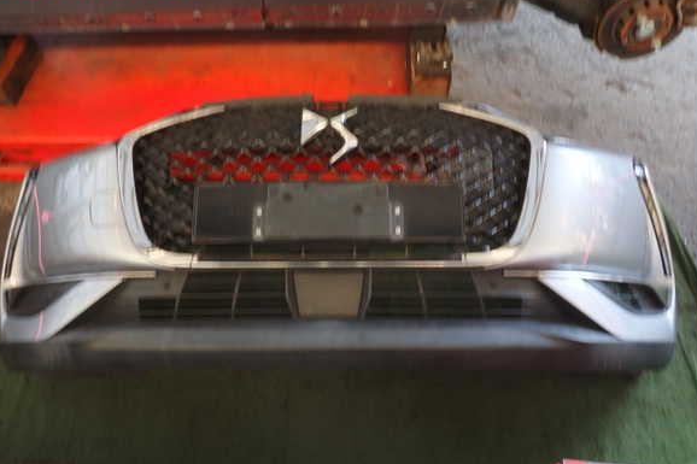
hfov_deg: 67.4
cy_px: 236
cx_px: 342
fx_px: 523
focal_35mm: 27
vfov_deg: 47.9
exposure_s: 1/40
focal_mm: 4.5
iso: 200
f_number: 2
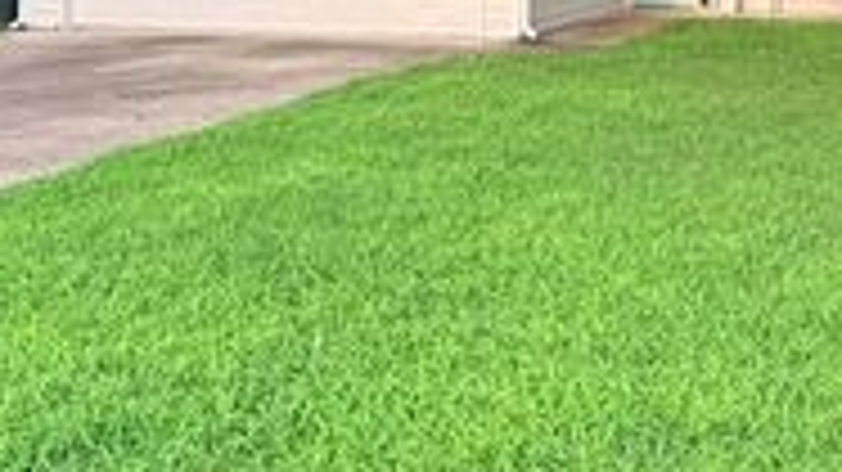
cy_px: -182
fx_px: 1562
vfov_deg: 16.1
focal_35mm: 70
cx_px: 608
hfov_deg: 29.8
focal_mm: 6.76
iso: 100
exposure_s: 1/637
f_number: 1.78
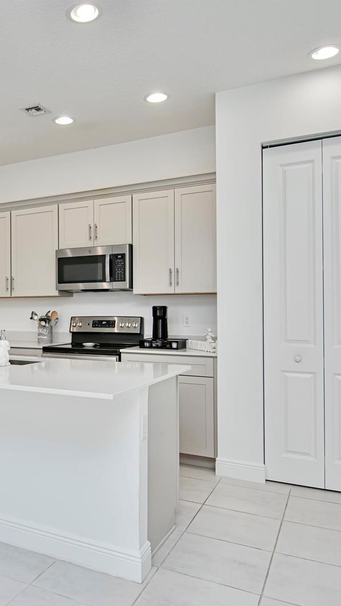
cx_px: 27
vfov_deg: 63.0
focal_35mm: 31
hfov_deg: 35.5
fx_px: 495
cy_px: 303
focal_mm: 13
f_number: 5.6
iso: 720
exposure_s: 1/125
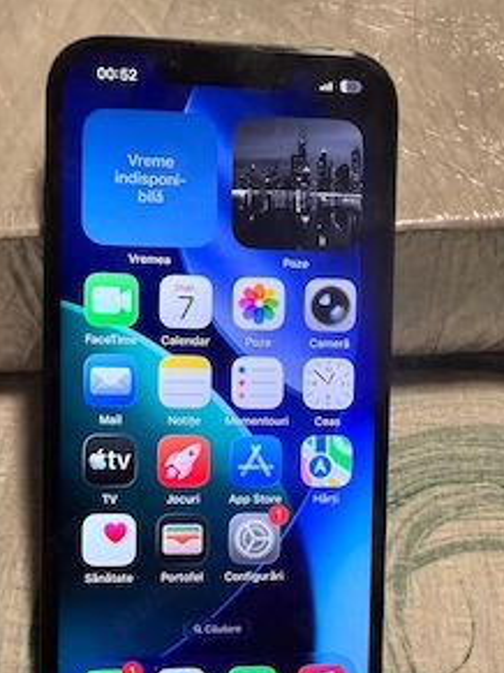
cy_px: 423
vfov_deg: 54.7
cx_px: 234
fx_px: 641
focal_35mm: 33
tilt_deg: -56.9
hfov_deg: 42.9
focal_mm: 2.22
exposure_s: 1/50
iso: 250
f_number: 2.2
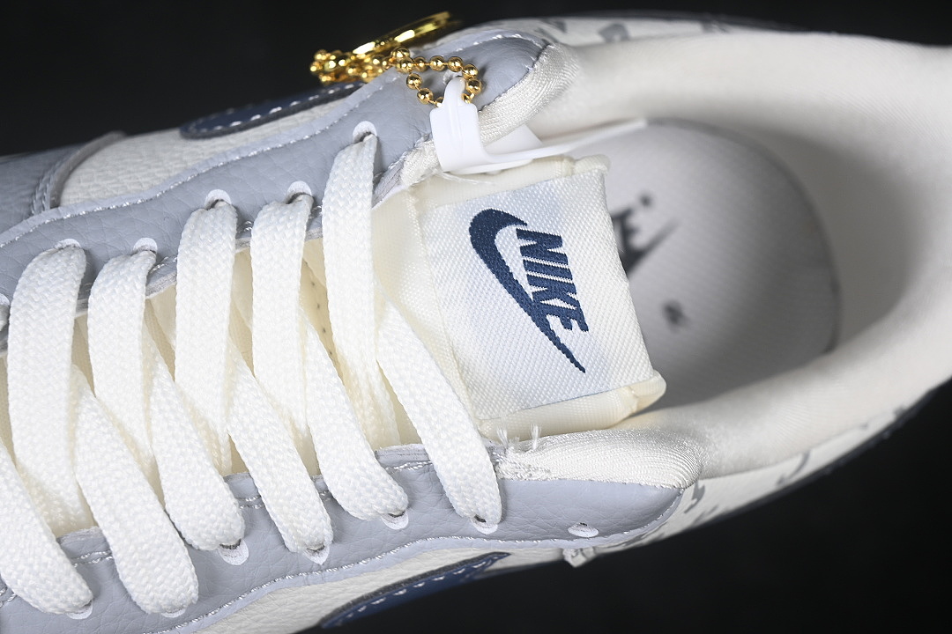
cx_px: 476
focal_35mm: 75
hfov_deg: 27.0
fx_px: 1983
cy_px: 317
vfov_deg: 18.2
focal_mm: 50
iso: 160
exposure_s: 1/80
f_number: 7.1
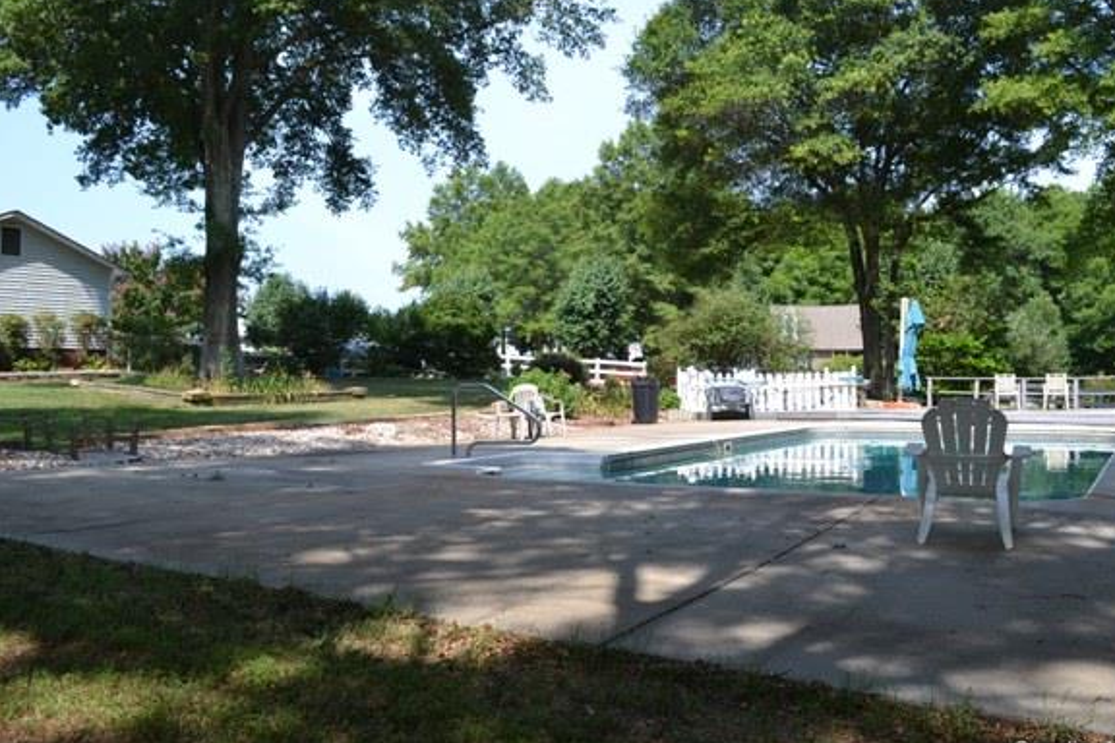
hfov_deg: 61.8
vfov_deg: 43.6
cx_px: 616
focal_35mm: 30
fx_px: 929
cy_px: 357
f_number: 6.3
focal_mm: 18
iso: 100
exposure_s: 1/160
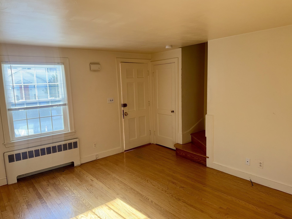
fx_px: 211
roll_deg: +3.5
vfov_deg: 54.9
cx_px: 143
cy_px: 111
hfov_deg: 69.4
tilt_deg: -8.5
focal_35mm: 25
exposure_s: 1/258
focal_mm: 6.76
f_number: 1.78
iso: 64
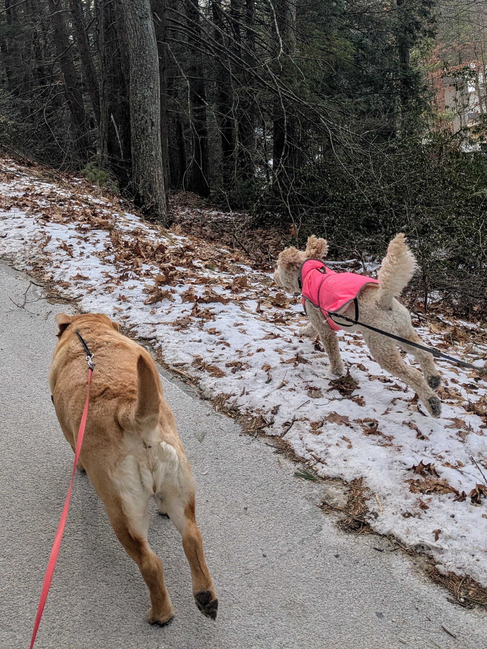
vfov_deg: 65.3
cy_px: 324
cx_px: 244
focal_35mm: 27
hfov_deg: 51.4
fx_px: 507
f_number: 1.73
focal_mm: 4.38
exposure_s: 1/754
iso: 50
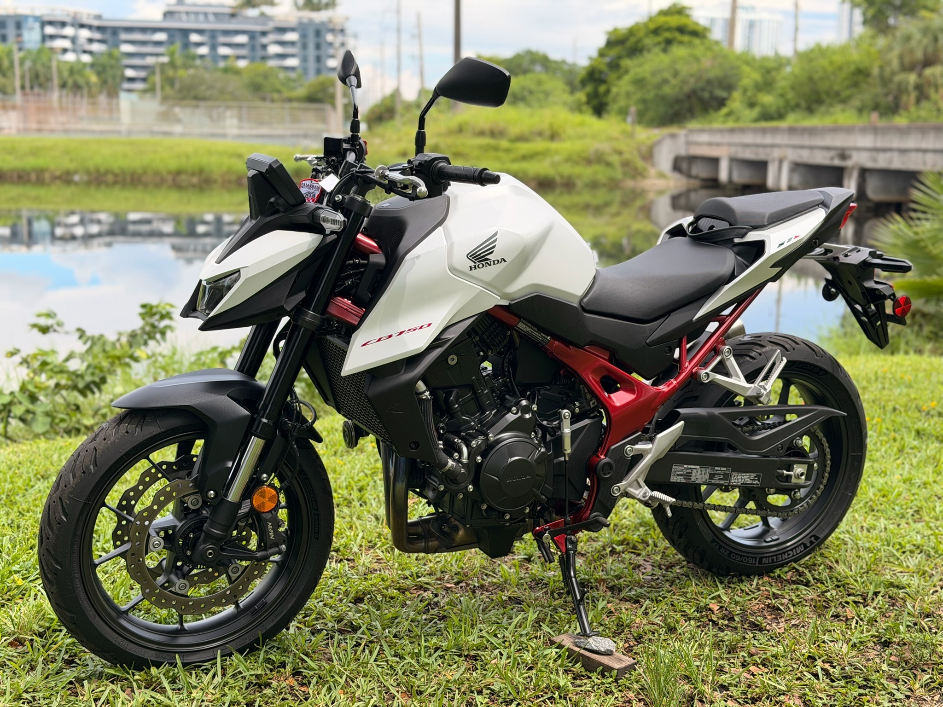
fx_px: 1308
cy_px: 354
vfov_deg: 30.3
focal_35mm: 48
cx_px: 472
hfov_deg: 39.7
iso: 80
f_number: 1.78
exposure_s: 1/1838
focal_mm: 6.76
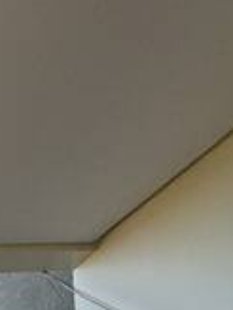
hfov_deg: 11.8
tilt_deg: -1.4
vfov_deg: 15.3
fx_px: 826
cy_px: 682
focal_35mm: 92
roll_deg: +2.4
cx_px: -383
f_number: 2.2
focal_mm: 2.22
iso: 40
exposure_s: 1/868
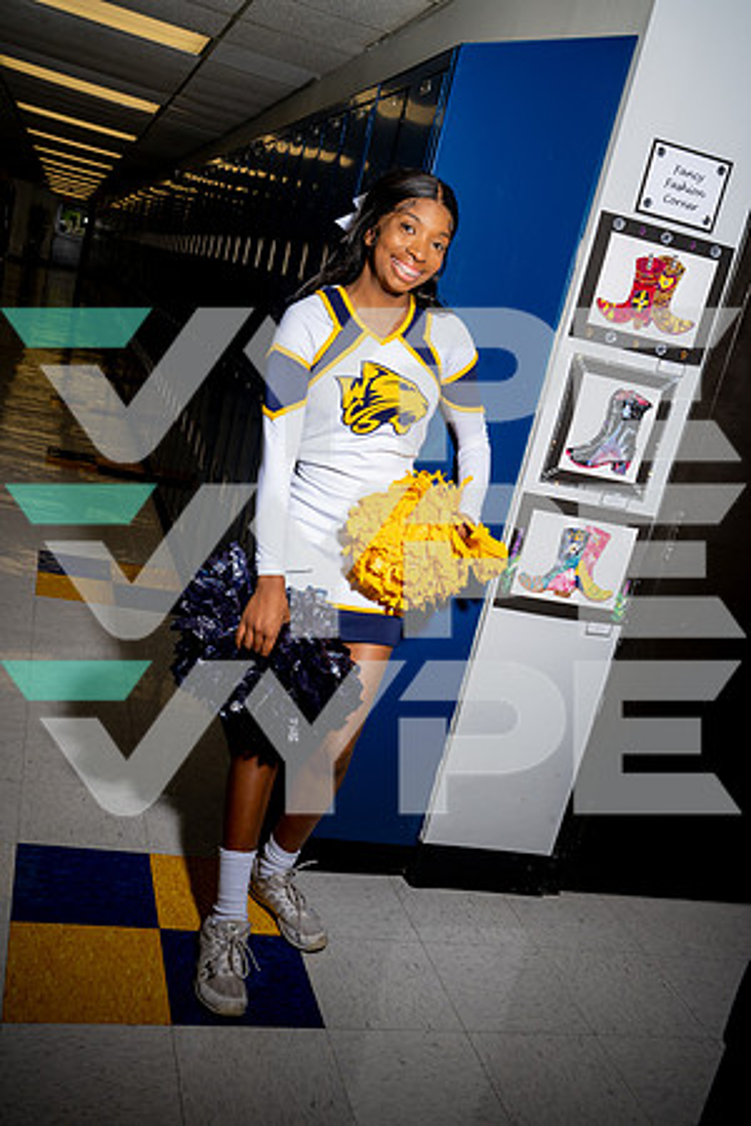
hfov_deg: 38.9
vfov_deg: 55.8
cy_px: 563
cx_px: 376
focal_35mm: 34
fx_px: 1064
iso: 250
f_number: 10
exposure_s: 1/250
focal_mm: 34
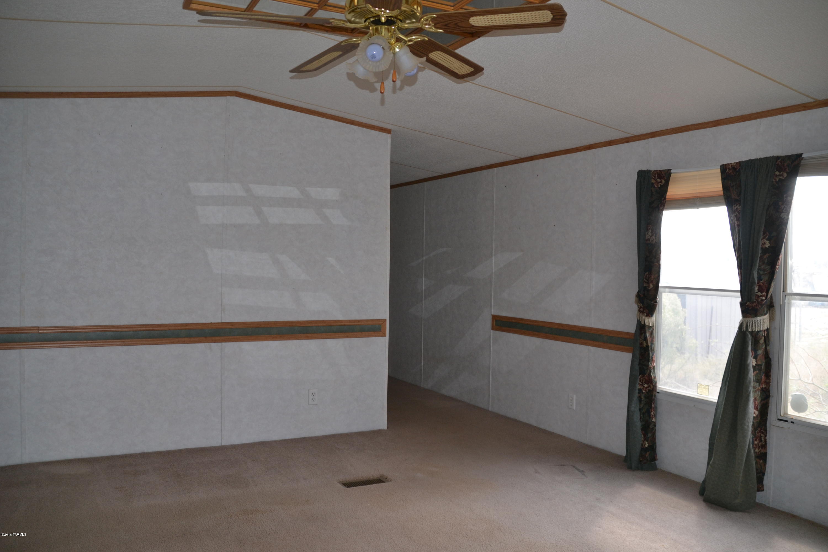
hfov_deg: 67.4
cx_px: 414
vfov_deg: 47.9
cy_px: 276
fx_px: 621
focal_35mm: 27
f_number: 4
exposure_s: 1/125
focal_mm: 18
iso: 180
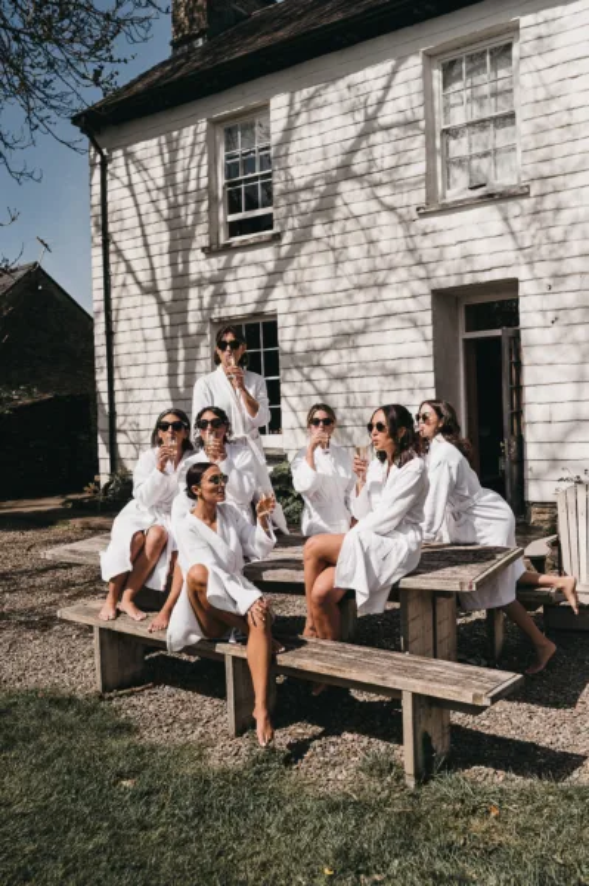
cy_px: 443
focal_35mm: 35
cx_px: 294
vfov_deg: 54.5
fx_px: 860
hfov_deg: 37.8
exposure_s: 1/3200
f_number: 4.5
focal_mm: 35
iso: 200
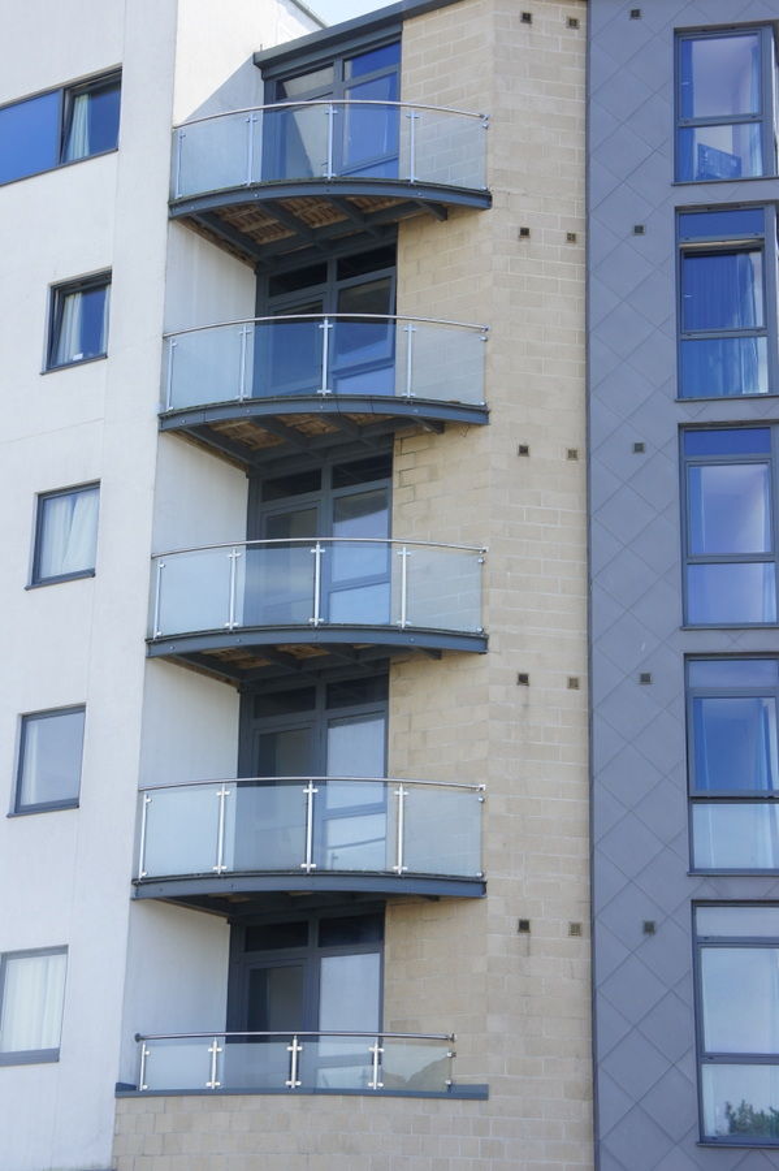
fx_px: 2291
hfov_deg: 19.3
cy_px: 586
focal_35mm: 70
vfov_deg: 28.7
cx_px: 390
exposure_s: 1/100
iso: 200
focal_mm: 47
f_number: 9
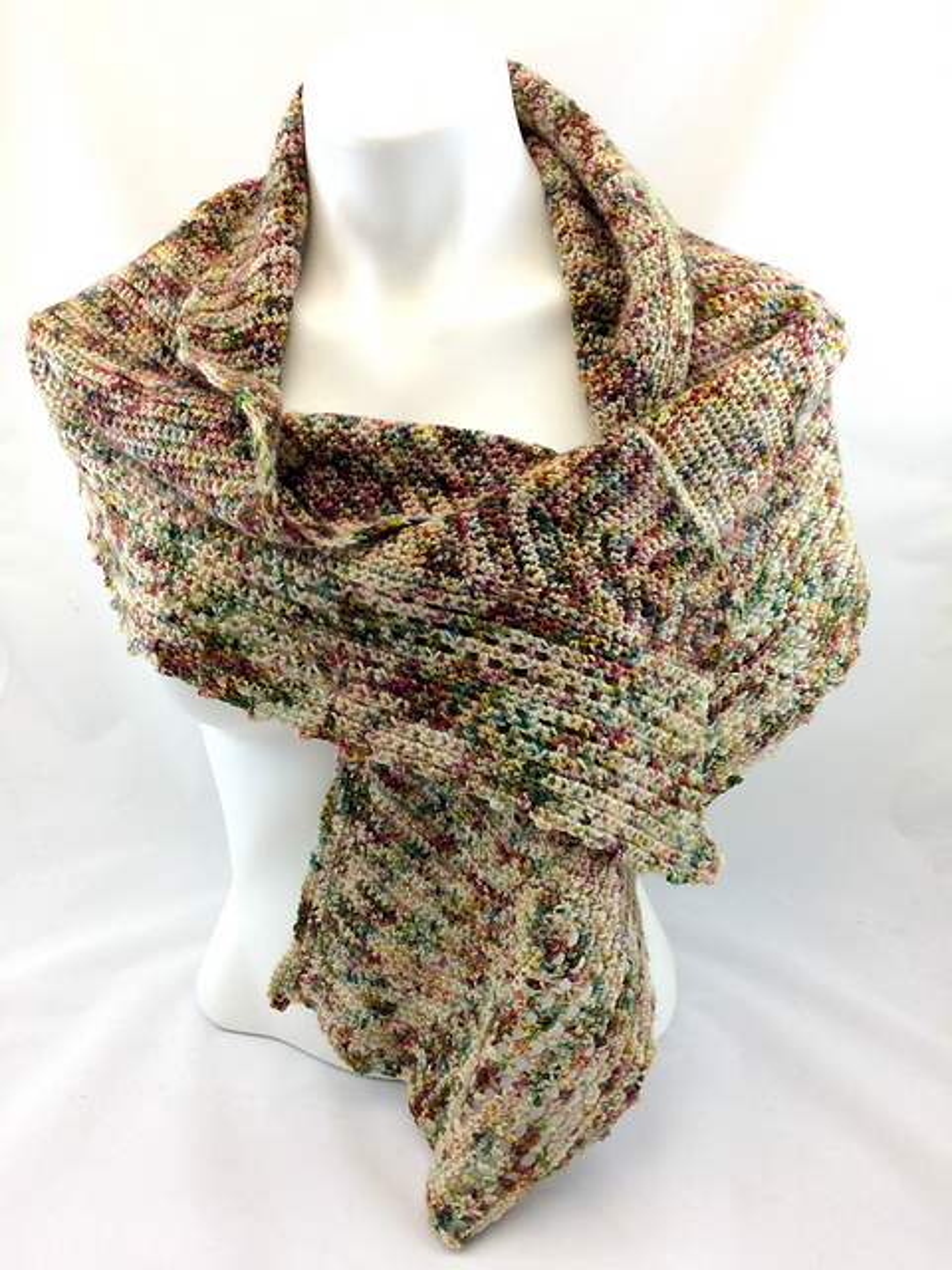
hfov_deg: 48.2
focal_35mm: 29
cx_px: 476
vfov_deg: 61.7
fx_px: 1063
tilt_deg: -18.1
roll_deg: +2.6
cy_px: 635
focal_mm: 4.15
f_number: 2.2
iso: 40
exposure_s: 1/60
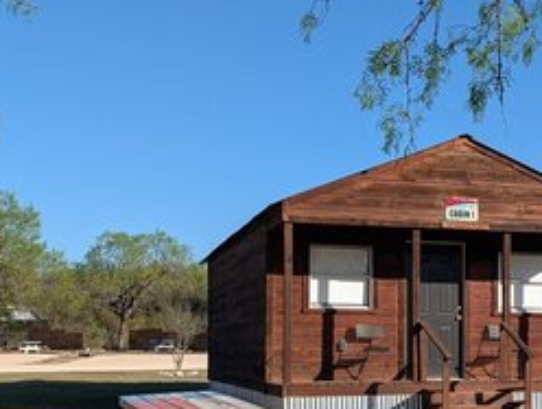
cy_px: 324
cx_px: 431
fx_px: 973
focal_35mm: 62
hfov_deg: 30.4
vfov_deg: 23.4
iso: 20
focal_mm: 6.9
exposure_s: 1/1272
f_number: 1.68
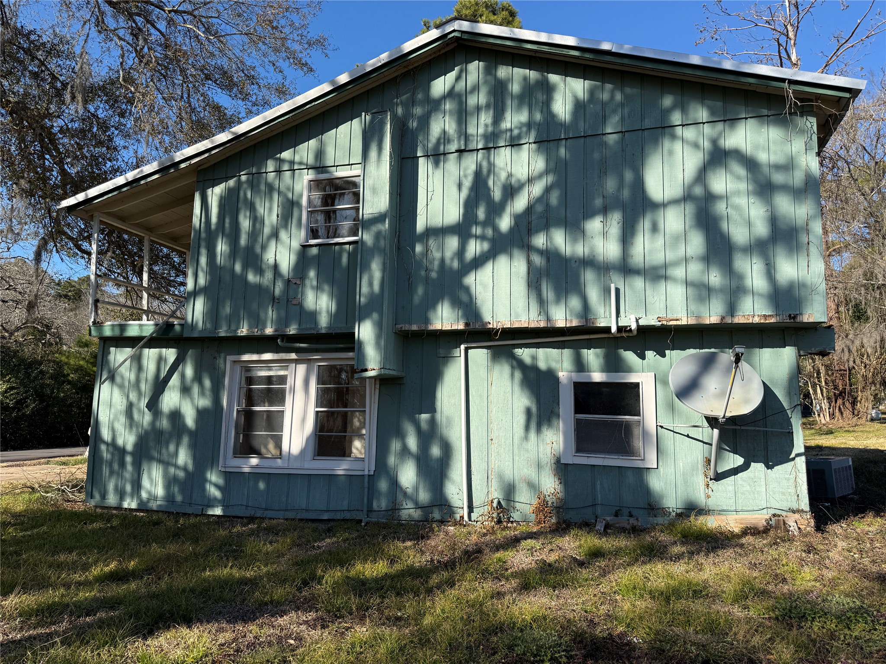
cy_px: 332
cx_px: 443
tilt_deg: +8.9
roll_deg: -3.0
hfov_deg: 71.6
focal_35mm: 24
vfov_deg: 56.8
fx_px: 614
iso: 80
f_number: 1.78
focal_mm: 6.76
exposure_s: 1/2703
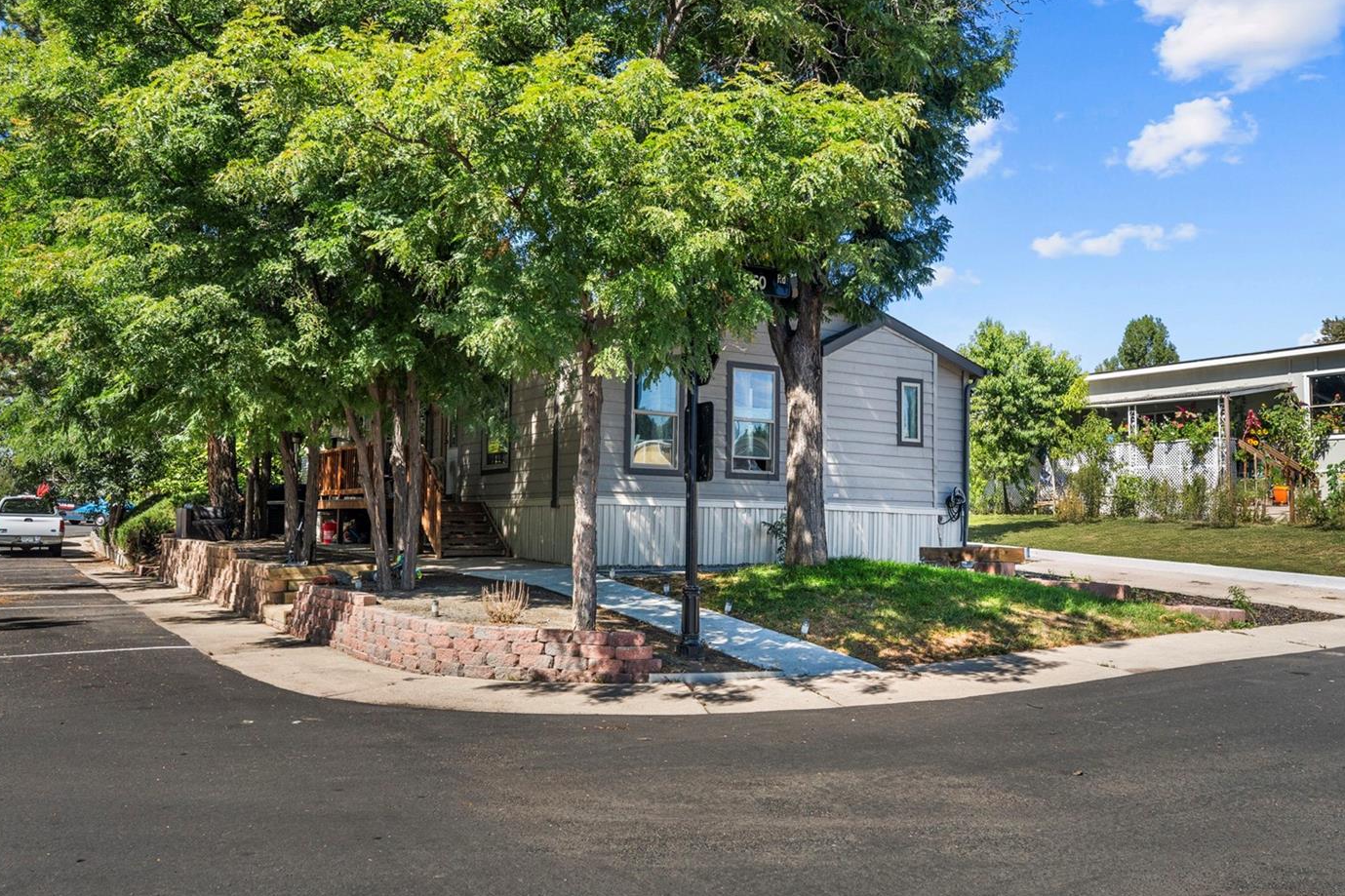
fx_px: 1083
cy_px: 436
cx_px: 660
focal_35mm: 29
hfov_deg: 63.7
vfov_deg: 44.9
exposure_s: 1/500
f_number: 9
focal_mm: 25
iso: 500
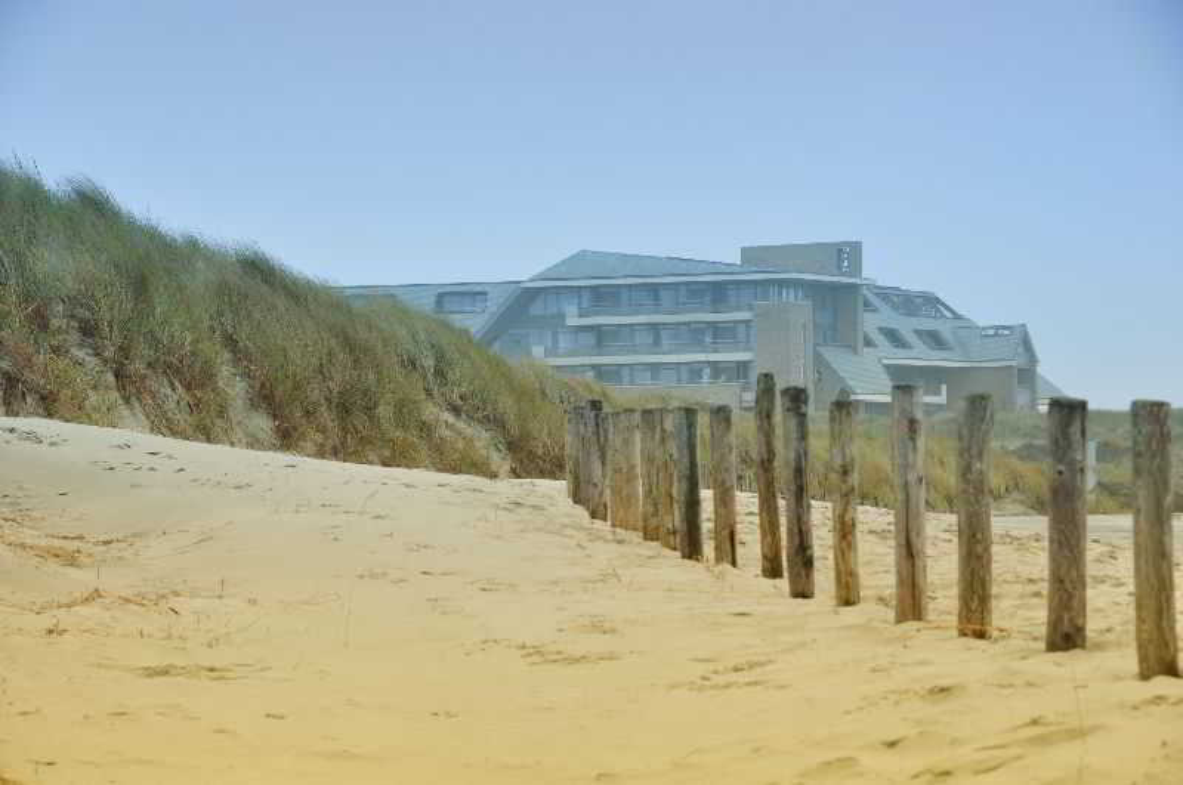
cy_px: 392
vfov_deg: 11.1
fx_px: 4036
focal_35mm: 123
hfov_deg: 16.7
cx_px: 592
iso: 200
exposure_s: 1/125
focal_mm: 82
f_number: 9
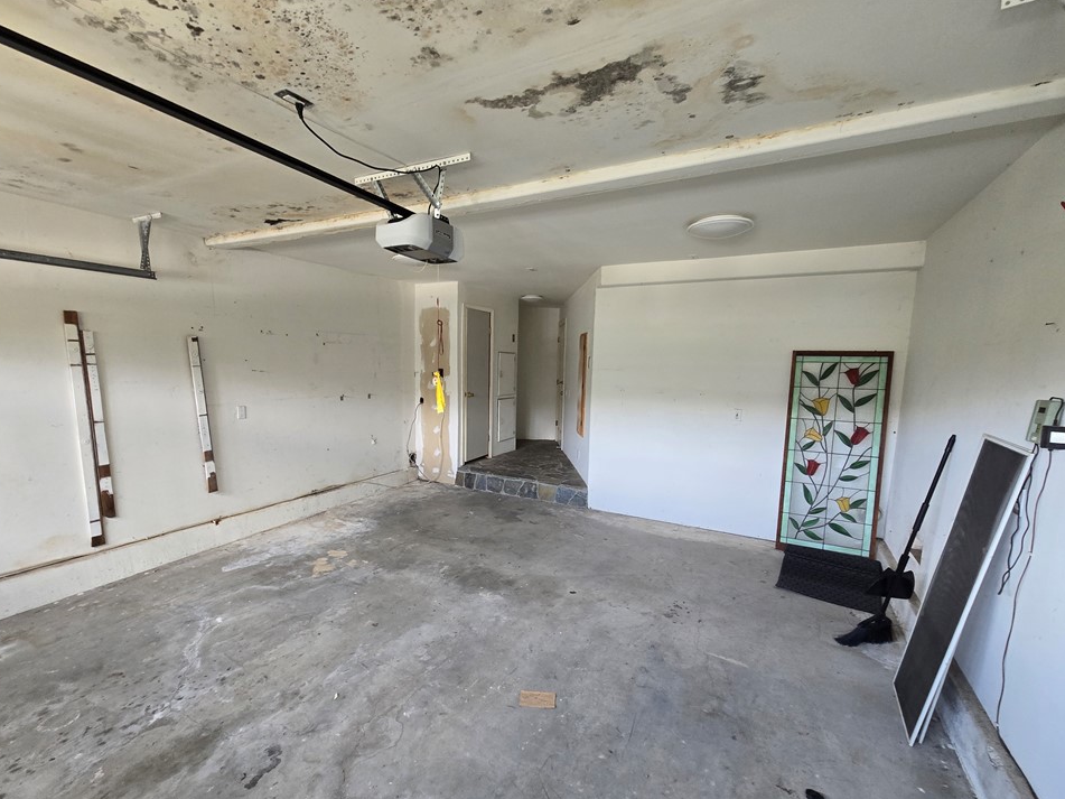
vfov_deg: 85.5
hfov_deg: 102.1
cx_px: 521
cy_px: 426
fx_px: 431
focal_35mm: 14
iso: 250
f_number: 2.2
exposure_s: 1/60
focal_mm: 2.2
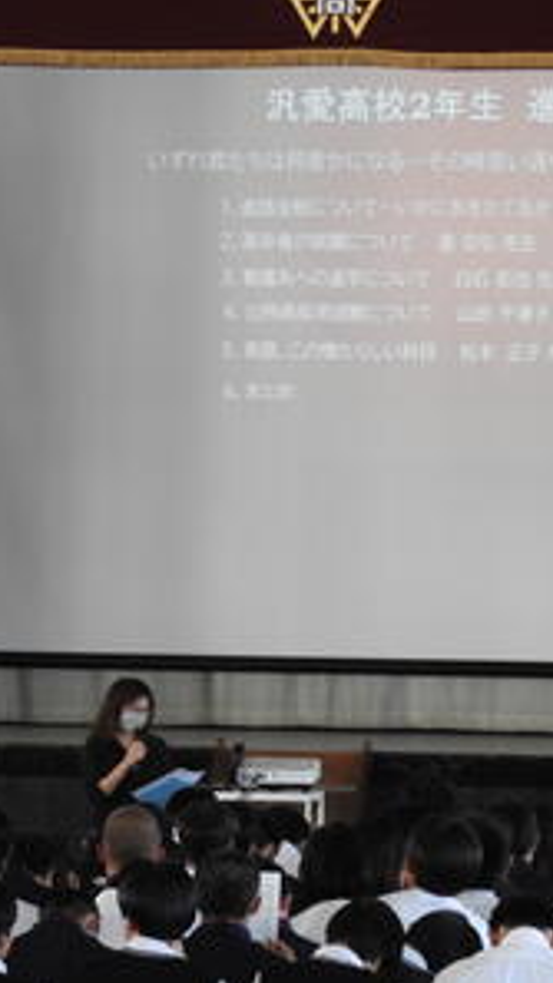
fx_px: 5737
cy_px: 493
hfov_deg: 5.5
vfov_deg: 9.8
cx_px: 325
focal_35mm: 220
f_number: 5.2
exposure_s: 1/25
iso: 400
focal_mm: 26.9
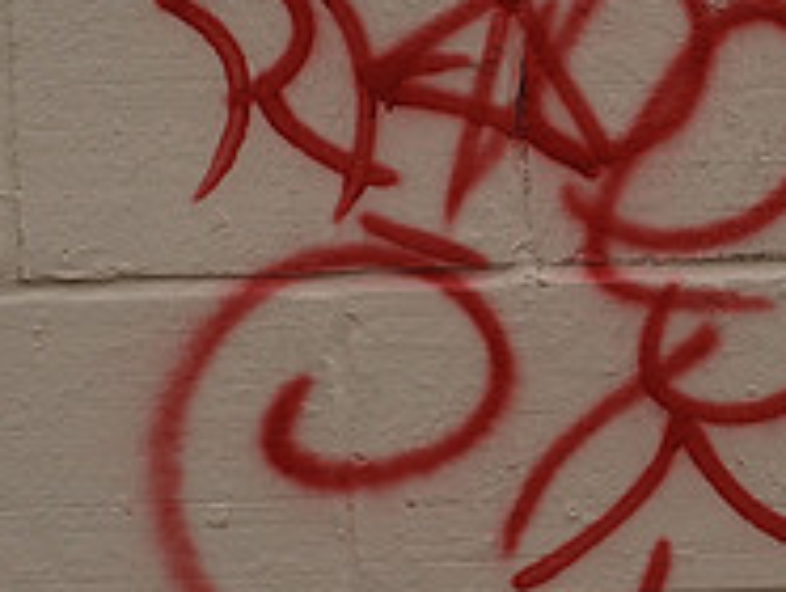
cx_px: 579
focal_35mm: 108
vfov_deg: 13.7
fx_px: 2455
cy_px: 233
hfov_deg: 18.1
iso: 140
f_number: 5.6
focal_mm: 24
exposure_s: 1/125
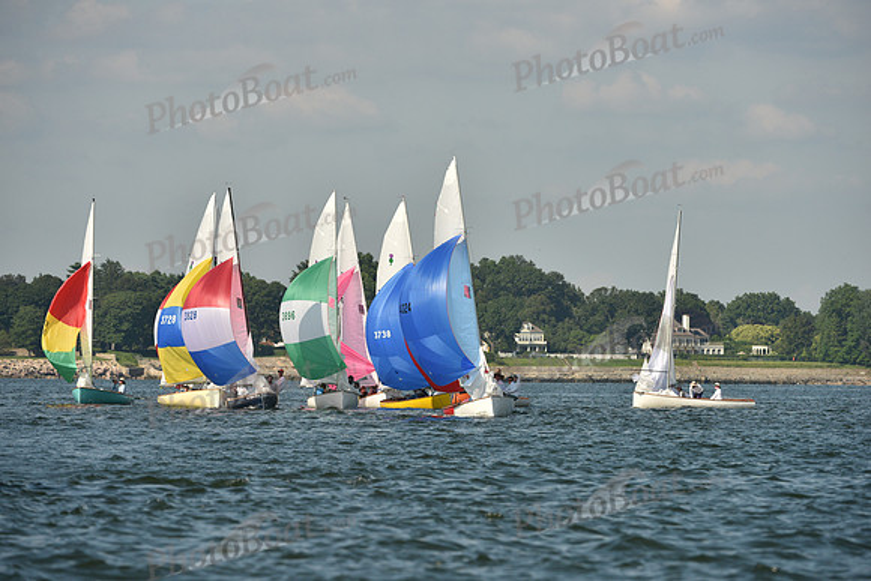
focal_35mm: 310
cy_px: 290
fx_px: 7502
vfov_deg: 4.4
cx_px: 436
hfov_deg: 6.6
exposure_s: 1/1250
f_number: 7.1
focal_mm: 310
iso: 250
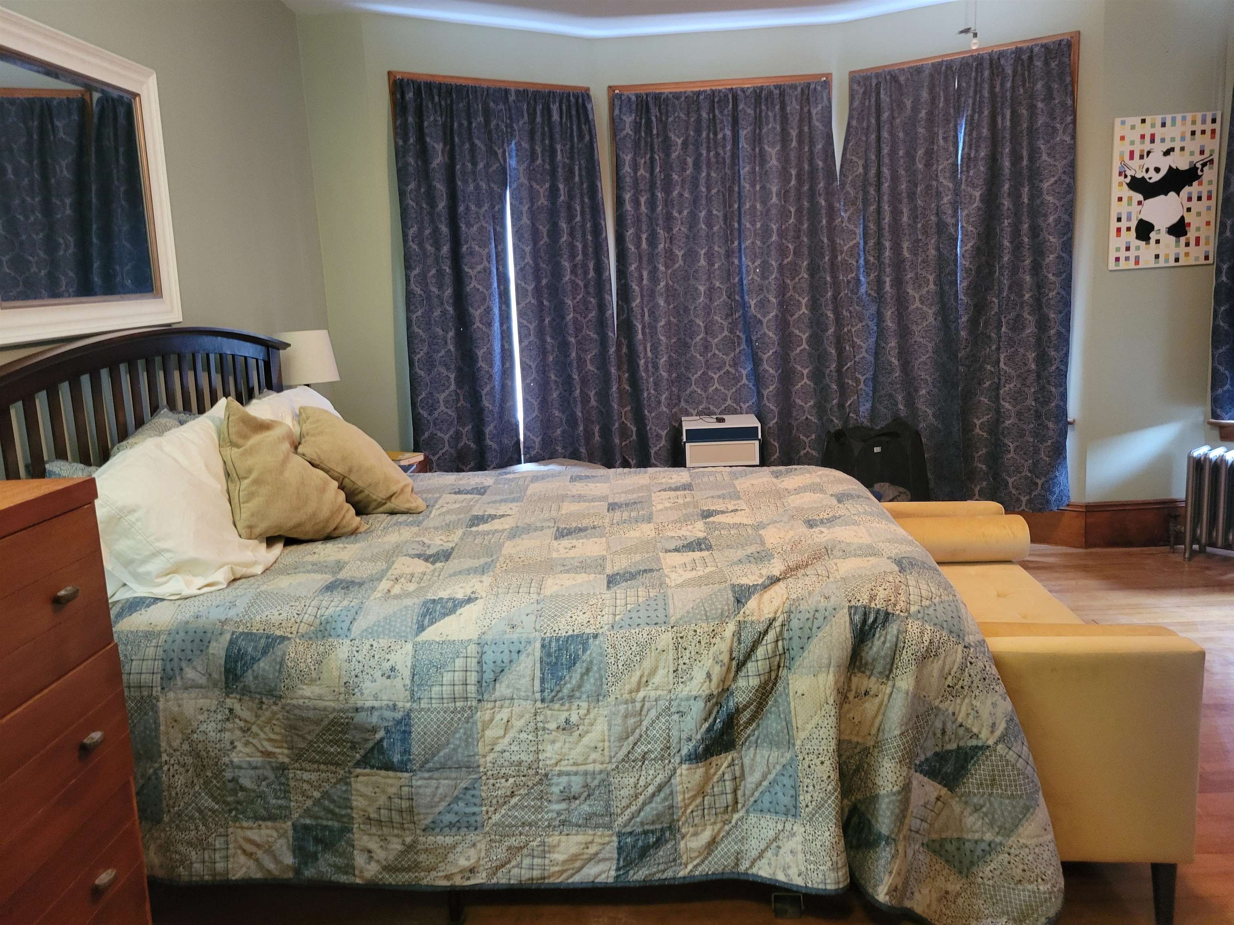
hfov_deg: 67.3
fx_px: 927
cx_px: 617
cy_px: 462
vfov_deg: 53.1
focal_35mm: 26
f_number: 1.8
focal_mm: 5.4
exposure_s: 1/30
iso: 640
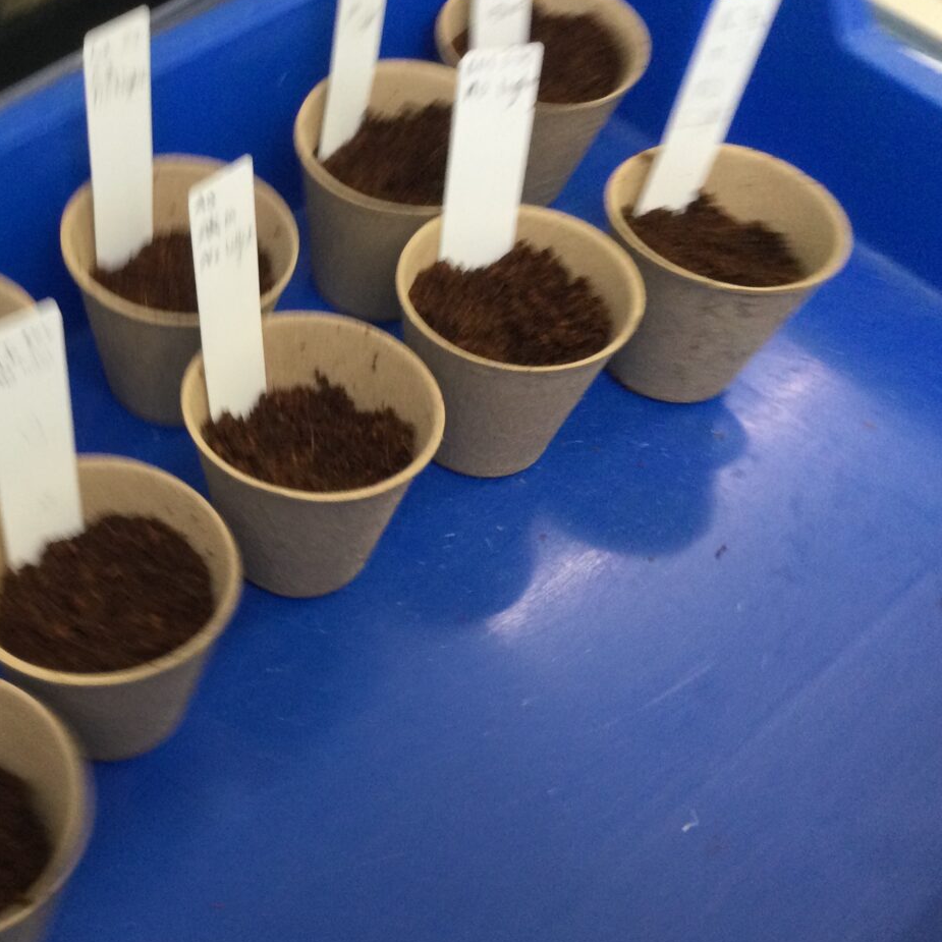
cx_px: 154
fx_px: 1478
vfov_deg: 35.4
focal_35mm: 48
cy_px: 475
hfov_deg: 34.0
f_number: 2.4
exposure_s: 1/33
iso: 64
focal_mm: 3.3
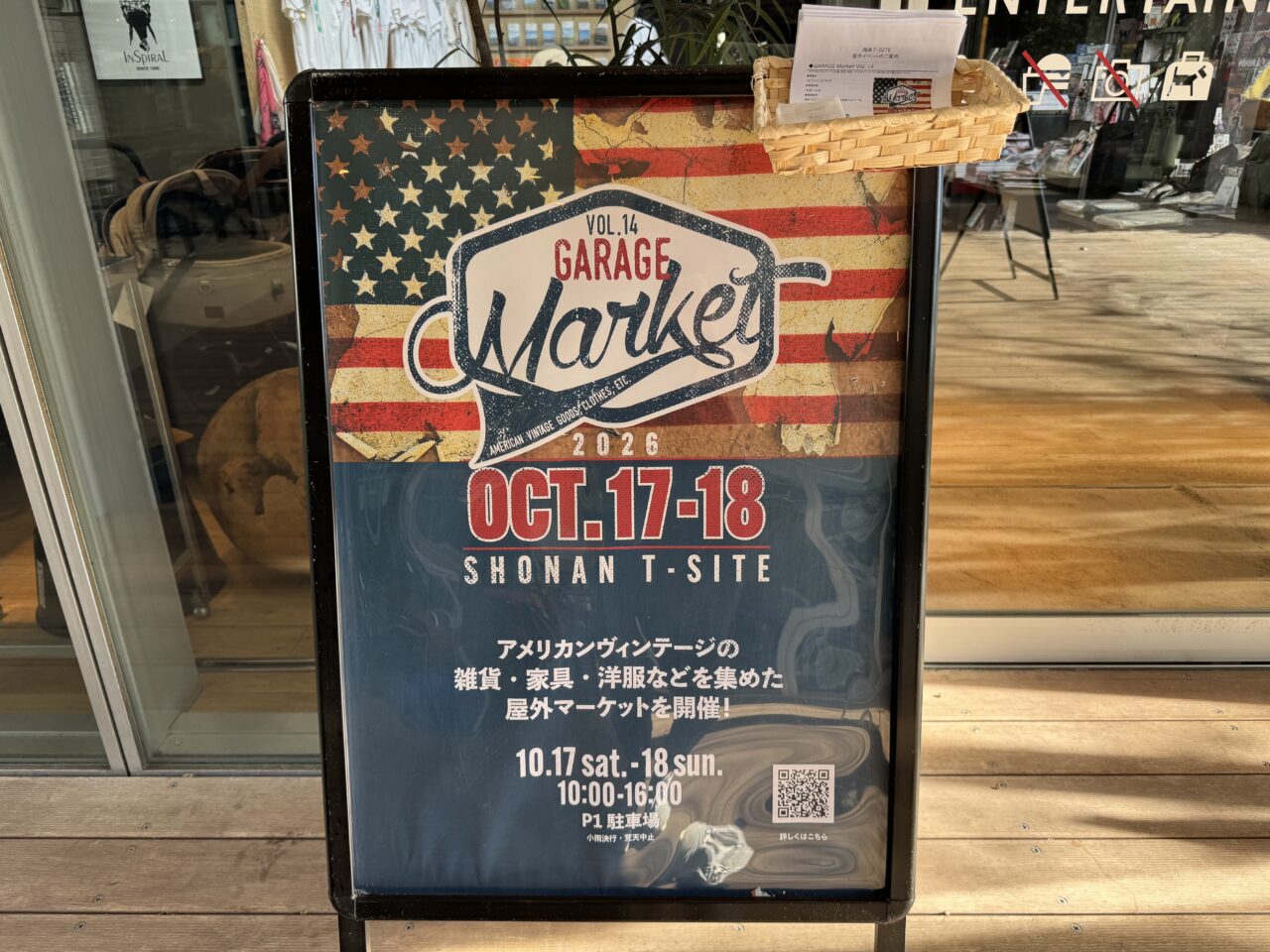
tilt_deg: -22.4
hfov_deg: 71.6
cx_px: 635
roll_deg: +1.8
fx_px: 881
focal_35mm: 24
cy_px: 476
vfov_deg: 56.8
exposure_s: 1/121
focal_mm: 6.76
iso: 80
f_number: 1.78
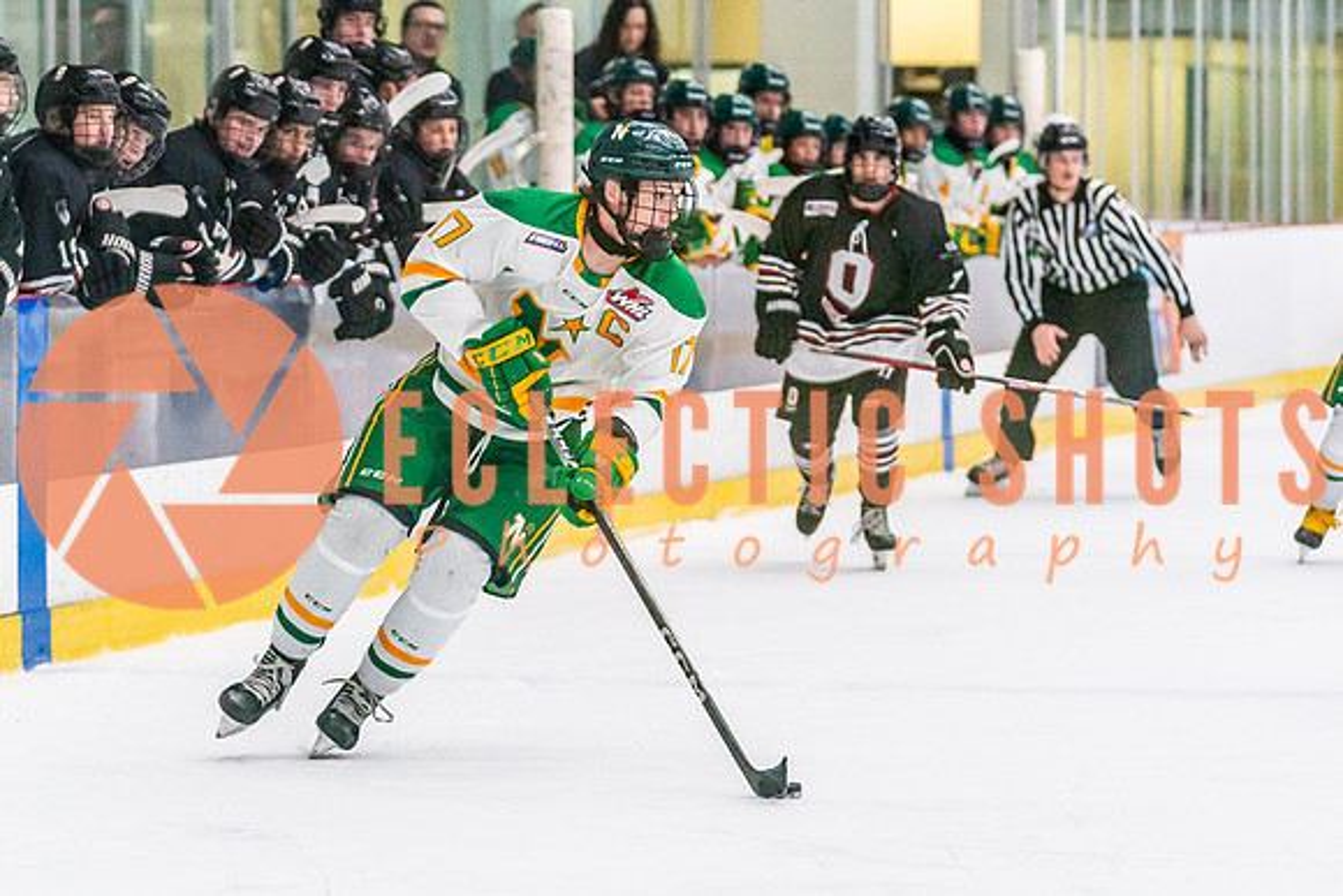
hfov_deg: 9.1
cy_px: 369
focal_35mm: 226
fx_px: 8451
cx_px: 625
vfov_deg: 6.1
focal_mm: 123
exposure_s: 1/1250
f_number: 2.8
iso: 3200
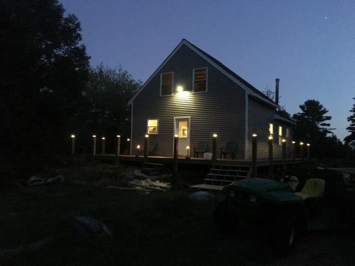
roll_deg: -1.0
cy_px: 133
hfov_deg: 61.7
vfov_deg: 48.2
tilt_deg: +4.1
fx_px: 297
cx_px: 178
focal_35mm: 29
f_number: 2.2
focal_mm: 4.15
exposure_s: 1/4
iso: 640
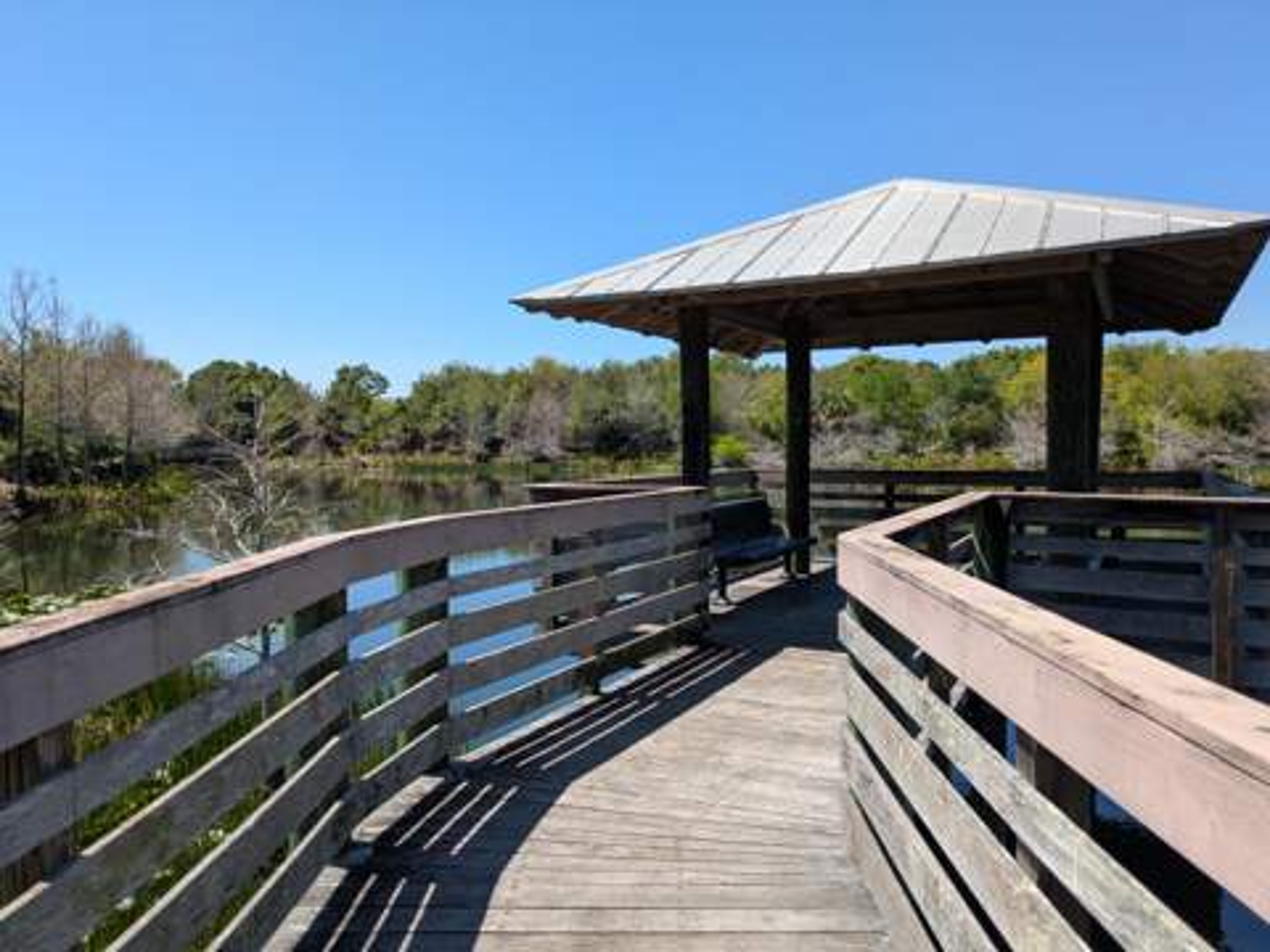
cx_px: 635
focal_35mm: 25
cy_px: 476
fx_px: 917
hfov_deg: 69.4
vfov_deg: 54.9
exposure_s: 1/1653
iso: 51
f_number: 1.89
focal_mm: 5.43
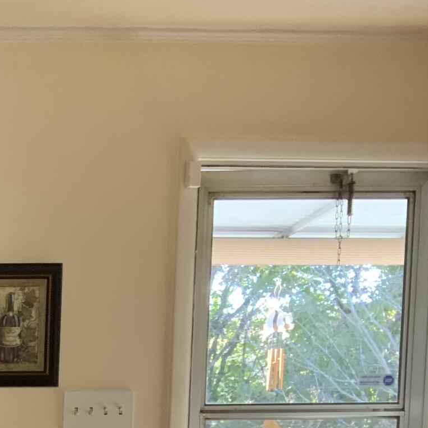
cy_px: 549
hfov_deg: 15.7
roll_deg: +0.0
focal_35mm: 101
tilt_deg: -6.2
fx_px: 1413
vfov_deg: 16.3
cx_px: -232
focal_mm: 3
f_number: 1.8
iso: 125
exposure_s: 1/60
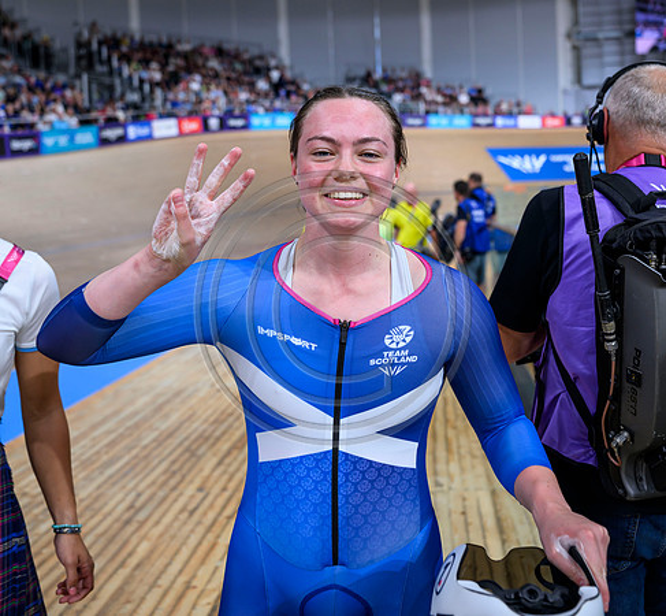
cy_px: 253
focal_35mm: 39
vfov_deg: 41.2
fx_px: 815
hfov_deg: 44.4
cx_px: 342
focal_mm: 27
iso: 500
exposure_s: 1/500
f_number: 2.8
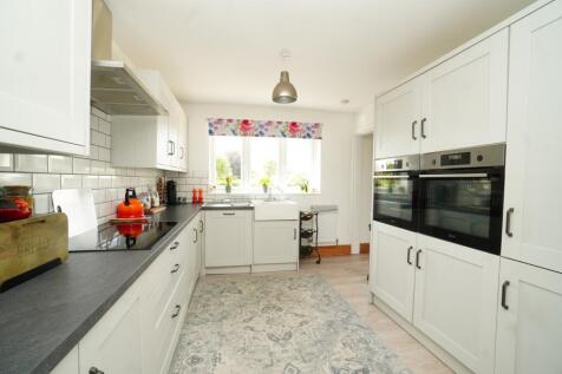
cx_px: 281
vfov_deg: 77.3
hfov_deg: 100.4
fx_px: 234
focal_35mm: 15
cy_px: 187
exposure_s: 1/60
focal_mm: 10
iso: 1250
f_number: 10
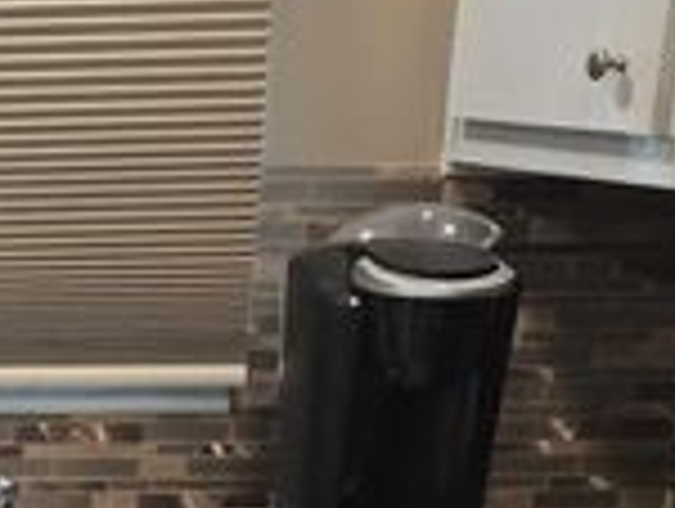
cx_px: -490
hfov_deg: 17.0
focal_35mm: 98
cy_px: 584
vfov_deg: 14.7
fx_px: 1914
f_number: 1.7
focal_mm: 6.25
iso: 400
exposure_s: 1/120
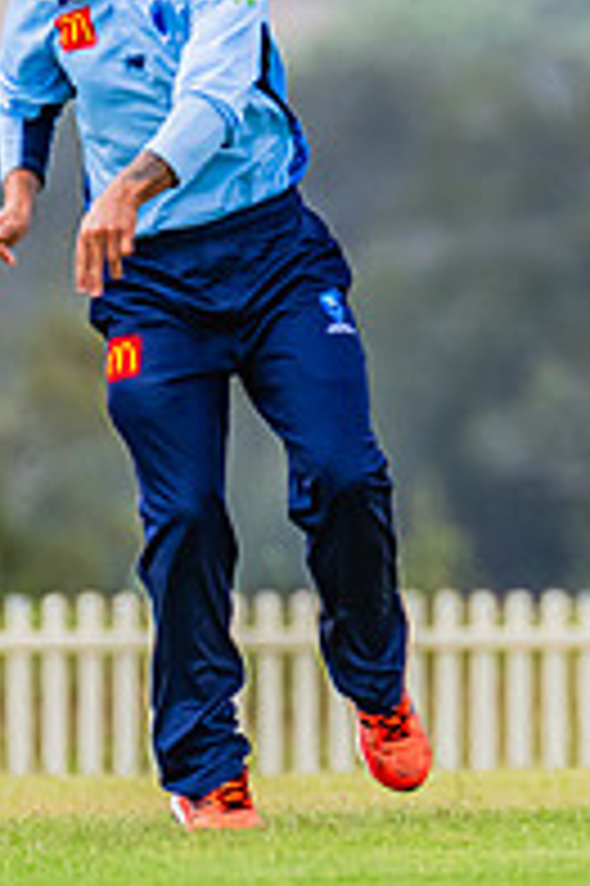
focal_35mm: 2289
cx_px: 335
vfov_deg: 0.9
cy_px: 456
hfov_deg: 0.6
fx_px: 56366
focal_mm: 600
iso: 800
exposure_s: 1/1250
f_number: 9
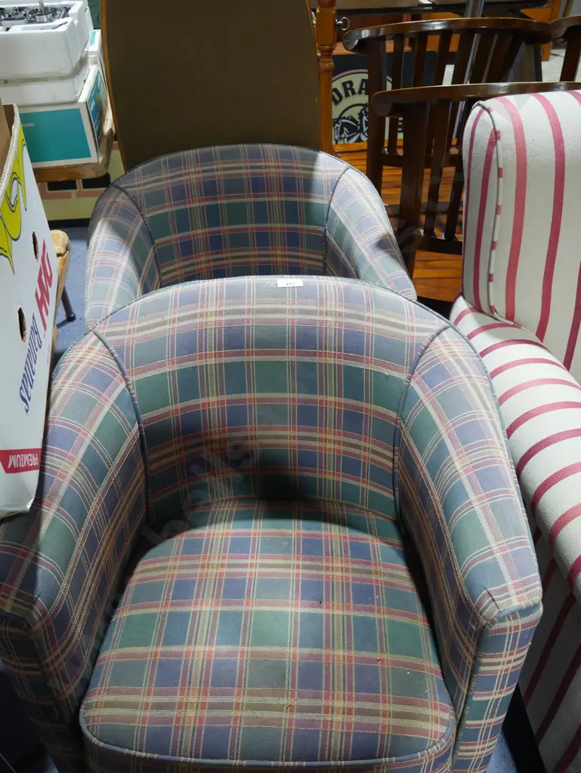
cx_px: 290
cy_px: 386
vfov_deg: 63.4
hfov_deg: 49.8
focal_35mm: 28
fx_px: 626
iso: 500
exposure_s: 1/60
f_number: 3.5
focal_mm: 14
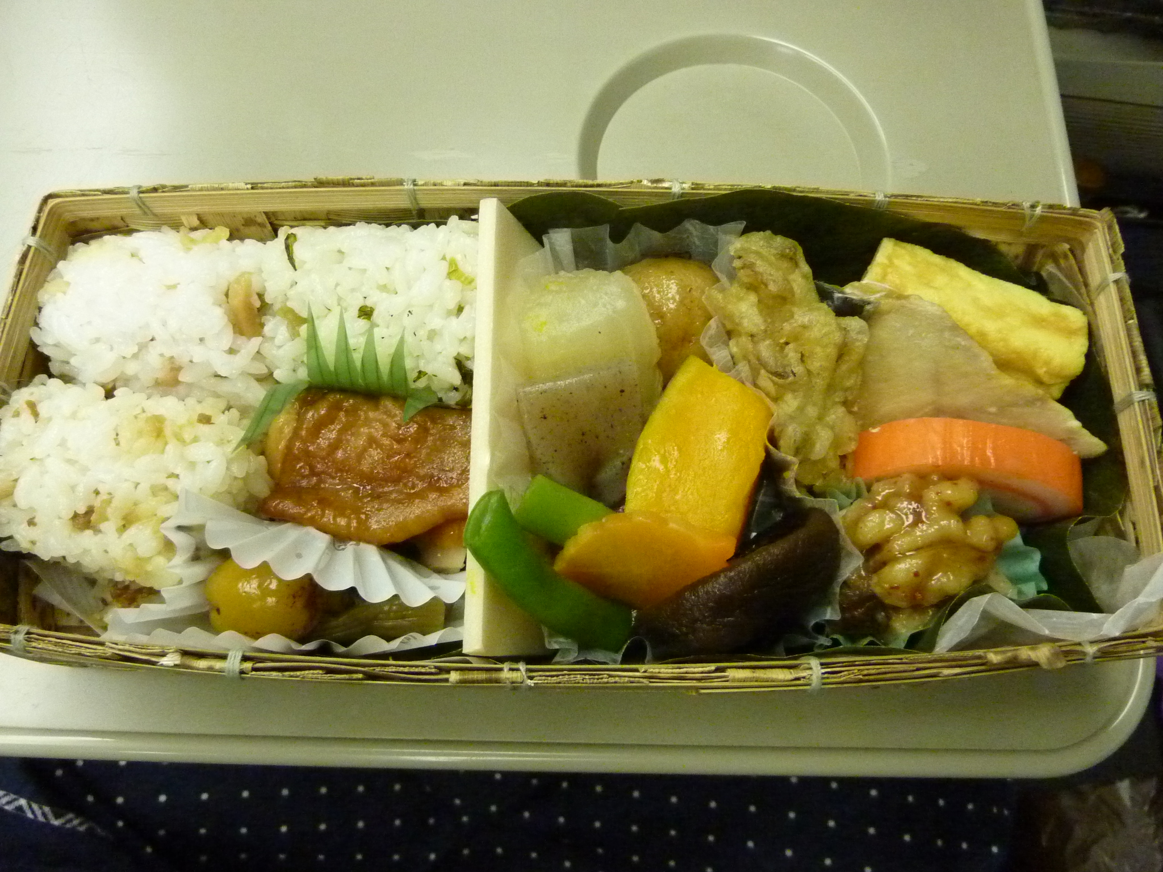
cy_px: 436
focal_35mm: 25
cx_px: 582
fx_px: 840
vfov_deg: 54.9
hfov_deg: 69.4
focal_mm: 4.1
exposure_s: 1/60
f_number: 3.3
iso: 800
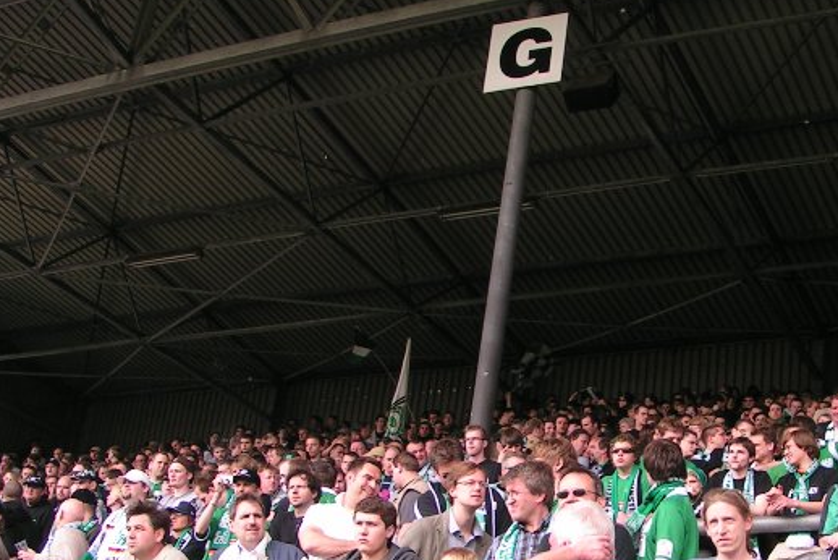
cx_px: 553
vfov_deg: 22.2
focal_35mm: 61
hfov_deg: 32.6
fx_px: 1421
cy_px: 359
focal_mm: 5.8
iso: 50
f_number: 5
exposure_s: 1/60
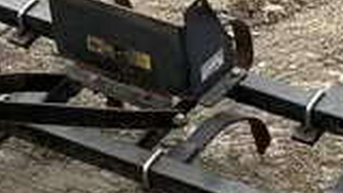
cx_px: 204
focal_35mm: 189
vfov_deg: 6.3
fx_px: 1719
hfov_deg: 11.4
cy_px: 326
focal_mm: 3
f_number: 1.8
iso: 25
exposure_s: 1/482
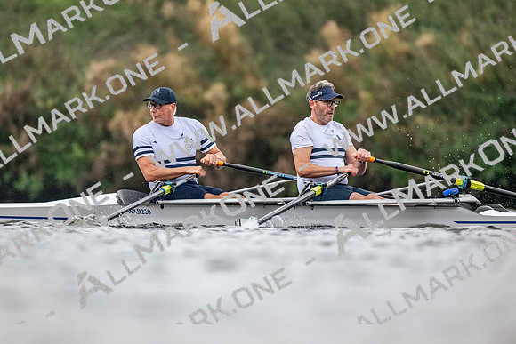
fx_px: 8602
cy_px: 172
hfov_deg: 3.4
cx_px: 258
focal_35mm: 600
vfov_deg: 2.3
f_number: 4
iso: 4000
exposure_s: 1/2500
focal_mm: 600
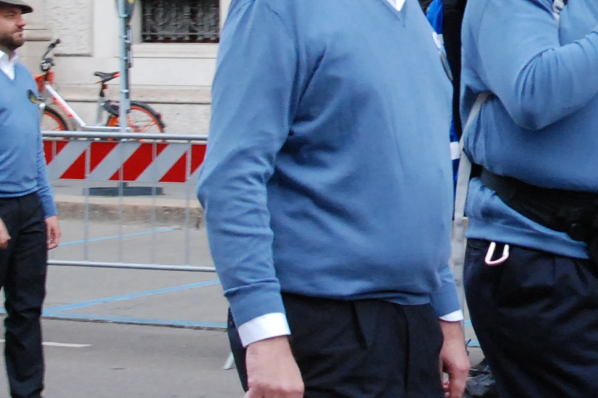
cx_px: 664
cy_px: -16
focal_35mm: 161
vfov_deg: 8.5
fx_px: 2676
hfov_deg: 12.5
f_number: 6.3
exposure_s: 1/160
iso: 800
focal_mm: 25
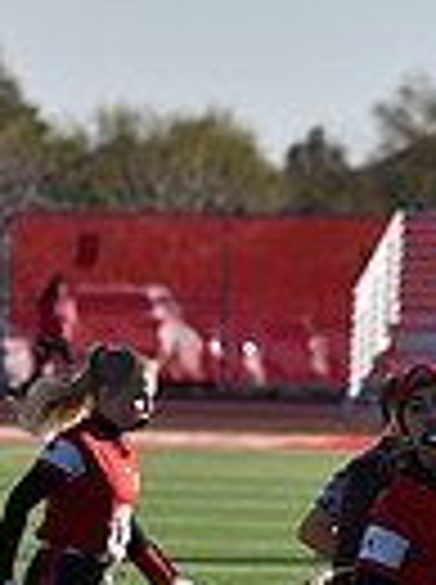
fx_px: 8997
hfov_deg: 2.8
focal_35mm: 534
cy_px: 612
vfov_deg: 3.7
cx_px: 454
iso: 140
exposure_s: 1/1000
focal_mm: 160
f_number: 5
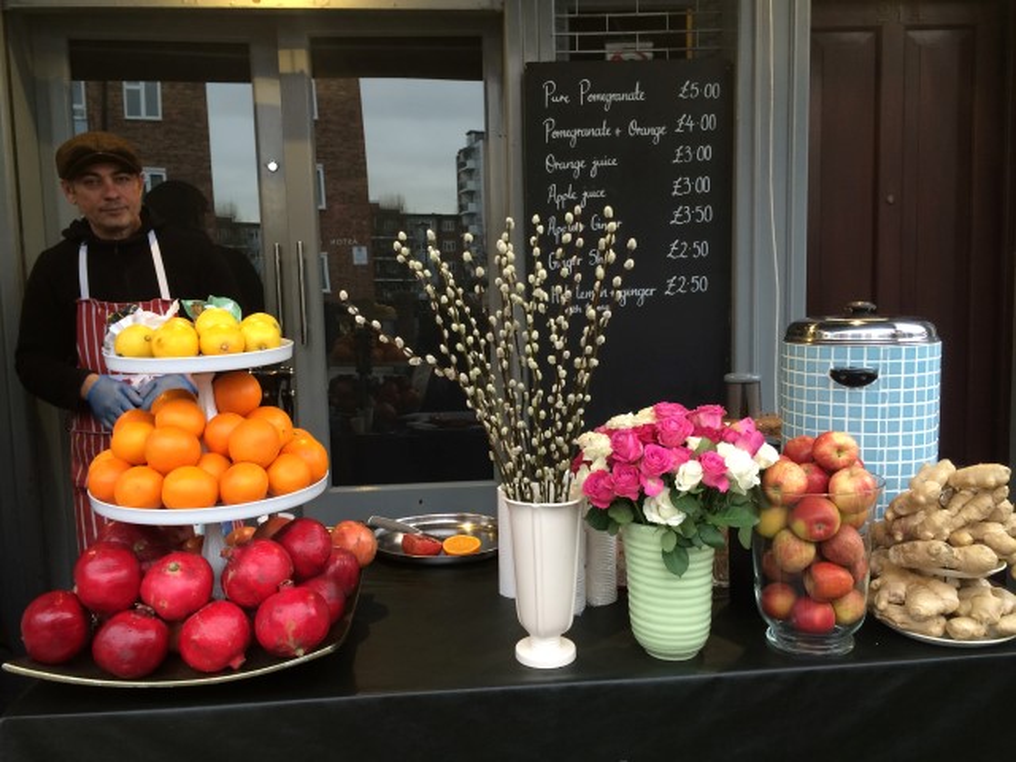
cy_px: 381
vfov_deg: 46.8
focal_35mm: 30
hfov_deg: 60.0
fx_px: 881
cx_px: 508
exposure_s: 1/40
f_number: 2.2
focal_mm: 4.12
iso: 50
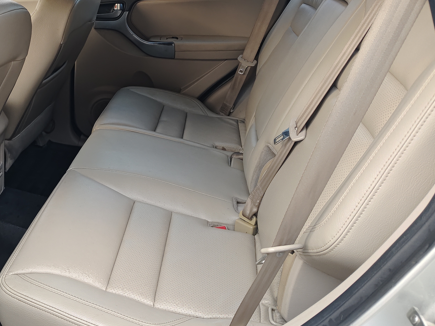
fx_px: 478
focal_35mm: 38
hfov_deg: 47.5
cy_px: 89
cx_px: 118
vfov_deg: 37.0
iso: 585
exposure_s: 1/100
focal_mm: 5.56
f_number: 1.88
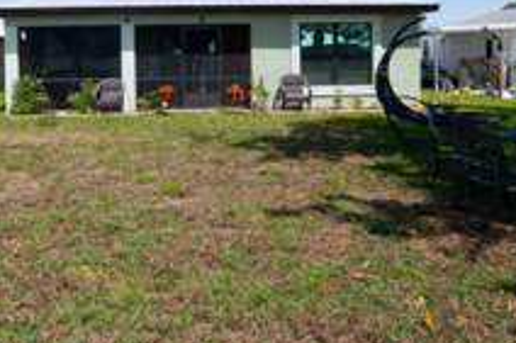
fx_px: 487
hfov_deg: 55.2
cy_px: 66
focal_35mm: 34
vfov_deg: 37.4
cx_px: 192
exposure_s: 1/125
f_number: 13
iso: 50
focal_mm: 10
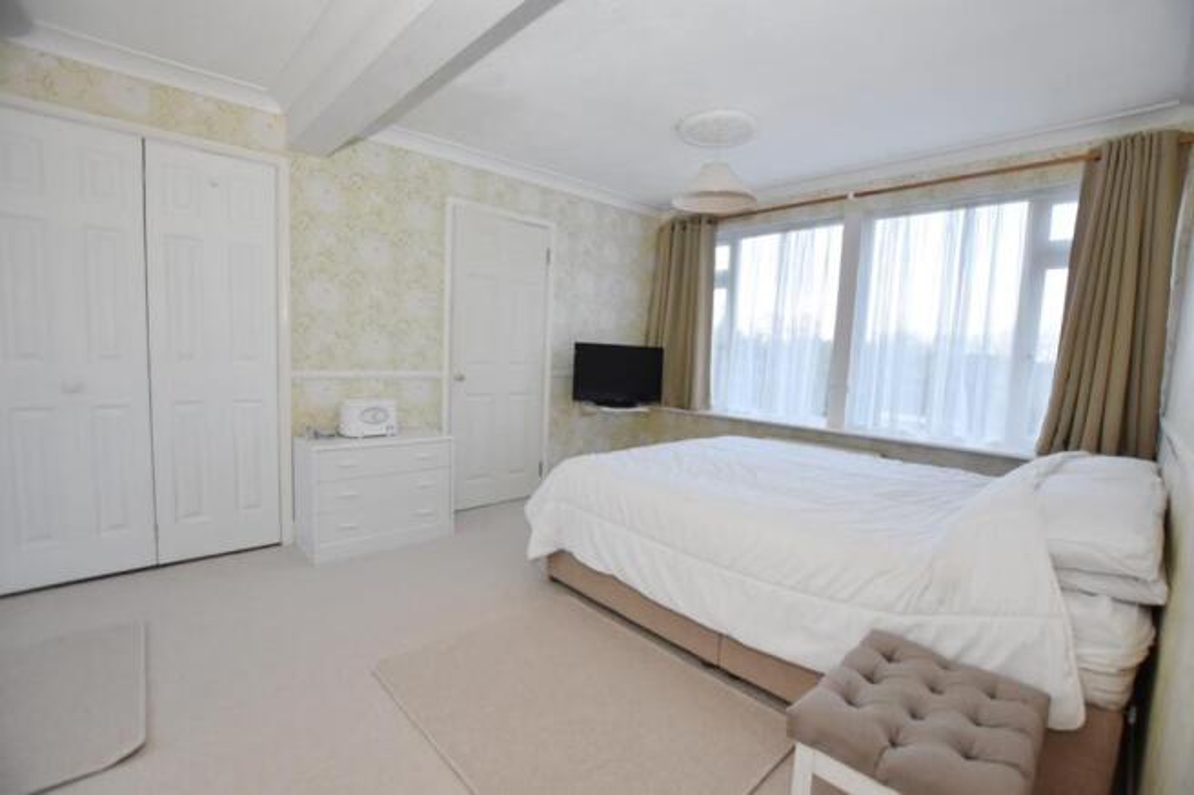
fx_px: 497
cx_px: 597
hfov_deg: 100.4
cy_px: 398
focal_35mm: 15
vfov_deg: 77.3
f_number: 3.5
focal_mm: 10
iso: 400
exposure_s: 1/250
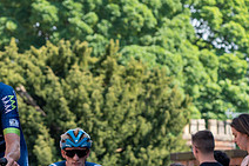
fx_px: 1887
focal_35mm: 273
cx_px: -88
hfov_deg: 7.5
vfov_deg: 5.0
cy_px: 103
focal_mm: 75
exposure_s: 1/800
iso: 160
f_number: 4
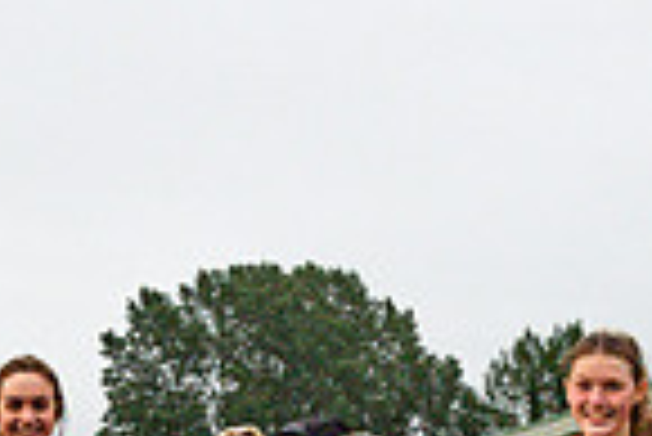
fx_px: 2846
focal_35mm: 157
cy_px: 740
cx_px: 82
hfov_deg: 13.0
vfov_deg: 8.5
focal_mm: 32
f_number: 6.3
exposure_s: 1/125
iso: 1600
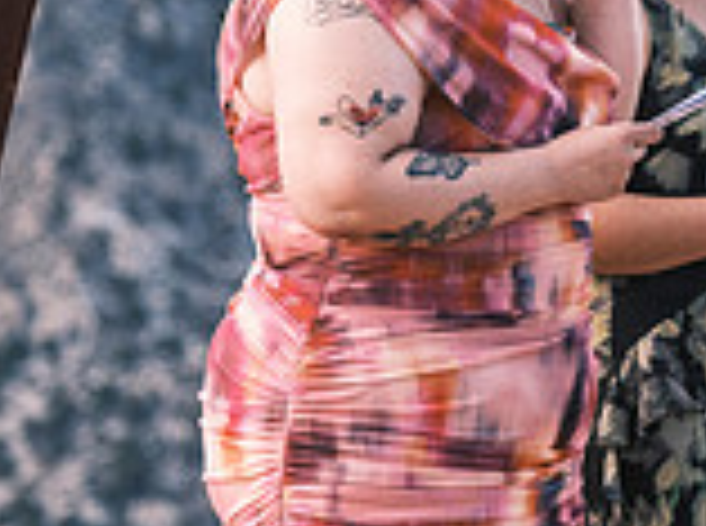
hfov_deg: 5.2
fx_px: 7753
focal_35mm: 381
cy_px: 110
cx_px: 652
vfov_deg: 3.9
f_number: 2.8
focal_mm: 71.5
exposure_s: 1/2500
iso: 400
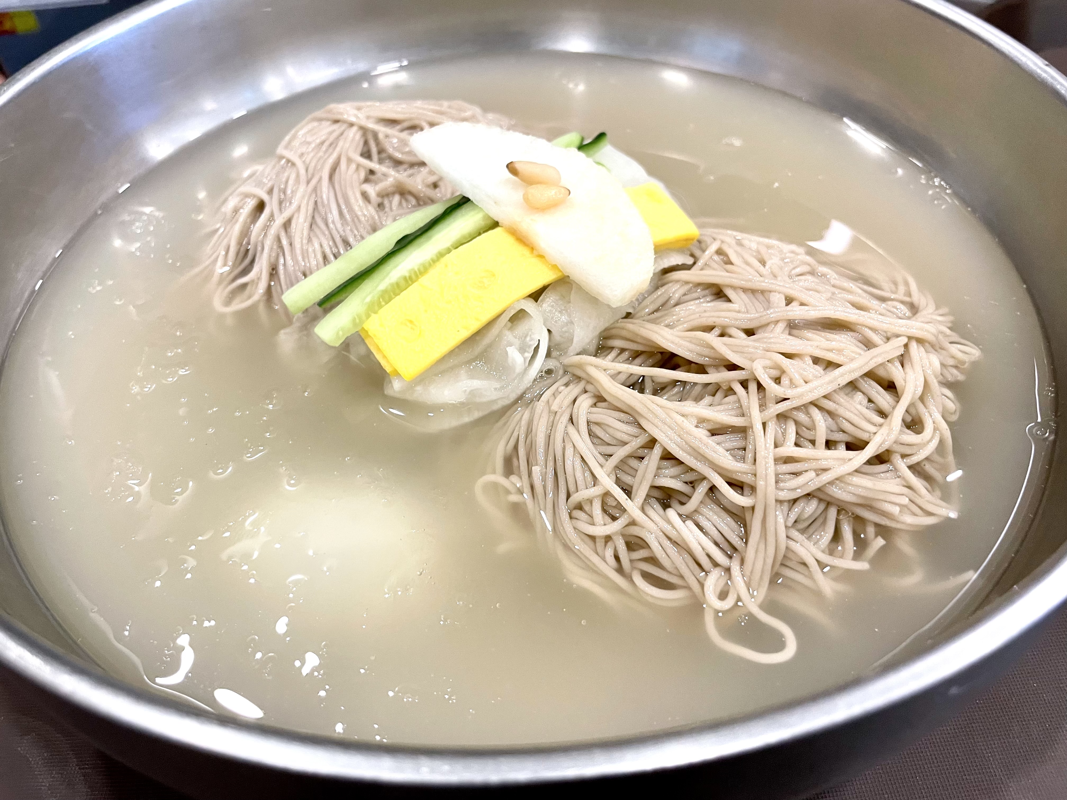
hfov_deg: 67.3
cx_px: 534
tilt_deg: -47.6
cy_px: 400
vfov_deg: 53.1
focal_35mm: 26
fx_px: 801
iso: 125
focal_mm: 4.2
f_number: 1.6
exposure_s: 1/60
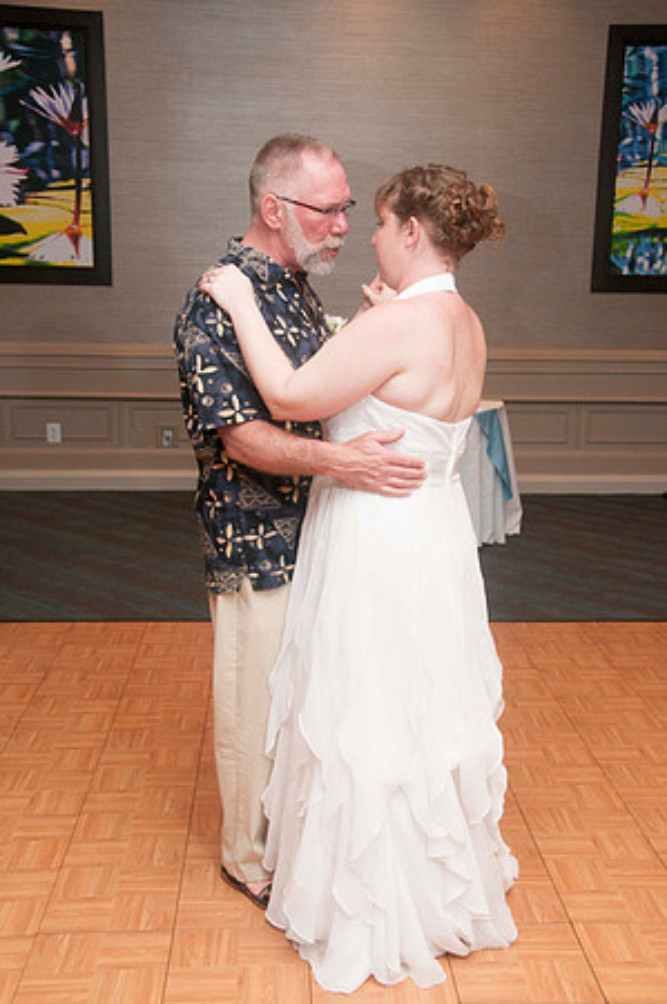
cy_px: 502
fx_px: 1212
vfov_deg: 45.0
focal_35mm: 44
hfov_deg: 30.8
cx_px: 334
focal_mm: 29
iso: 400
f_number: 5.6
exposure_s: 1/60
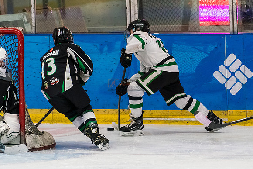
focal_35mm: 362
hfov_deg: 5.7
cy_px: 58
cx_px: 177
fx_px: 2544
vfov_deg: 3.8
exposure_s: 1/1000
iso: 2000
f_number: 2.8
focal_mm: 150
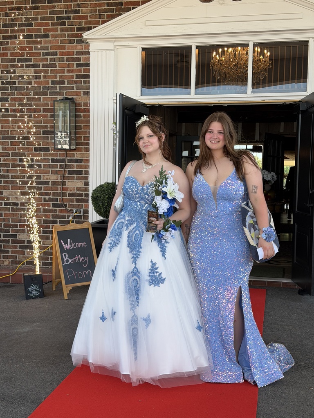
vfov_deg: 39.7
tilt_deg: -3.5
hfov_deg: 30.3
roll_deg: -1.5
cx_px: 157
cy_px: 209
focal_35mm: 48
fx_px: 581
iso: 64
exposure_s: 1/472
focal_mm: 6.76
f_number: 1.78
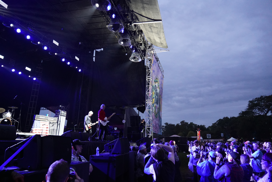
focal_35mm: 24
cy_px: 91
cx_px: 136
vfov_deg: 53.1
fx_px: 181
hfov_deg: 73.7
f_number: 4
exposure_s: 1/160
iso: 12800
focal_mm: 24
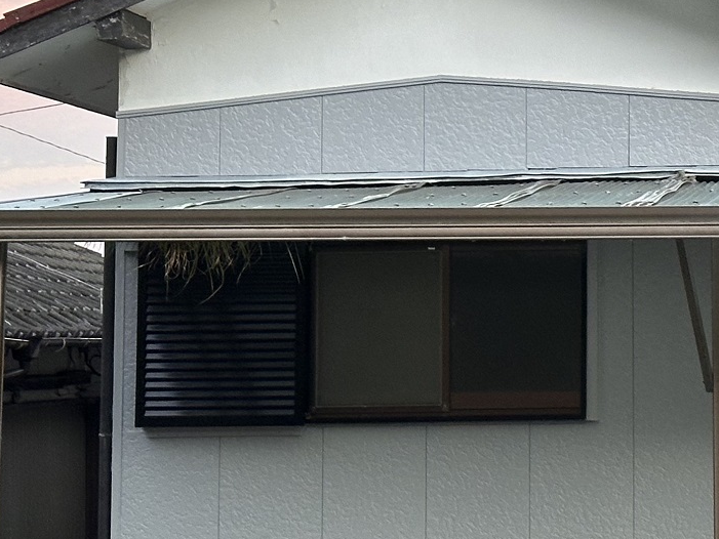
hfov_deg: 14.1
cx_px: 753
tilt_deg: +4.7
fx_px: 2846
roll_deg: +0.0
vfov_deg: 10.8
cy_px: 150
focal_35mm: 137
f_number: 1.78
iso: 100
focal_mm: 6.86
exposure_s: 1/60
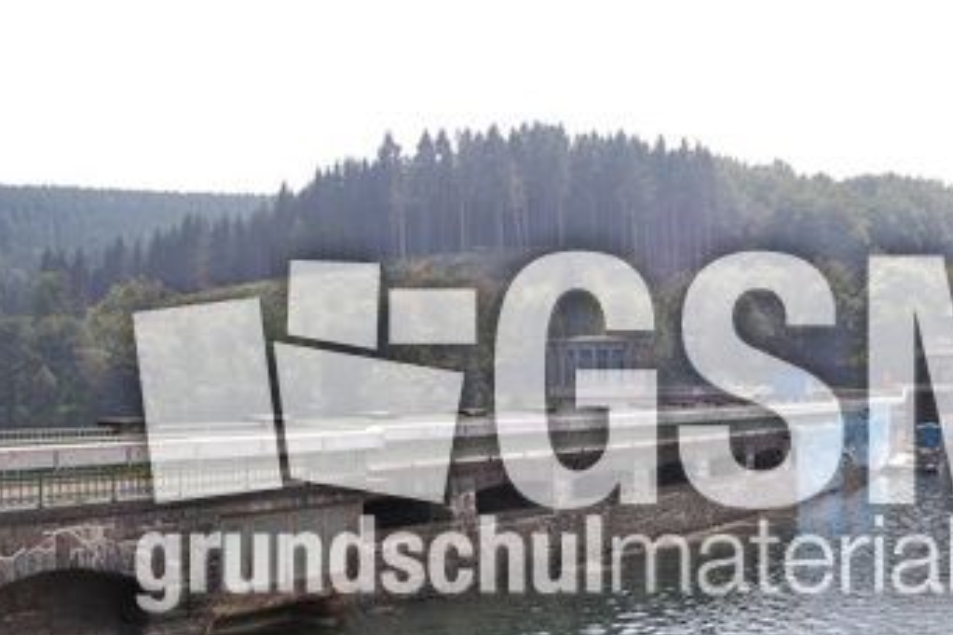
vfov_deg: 25.9
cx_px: 612
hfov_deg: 38.1
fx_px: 1369
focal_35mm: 52
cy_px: 431
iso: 200
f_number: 8
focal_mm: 23
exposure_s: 1/250
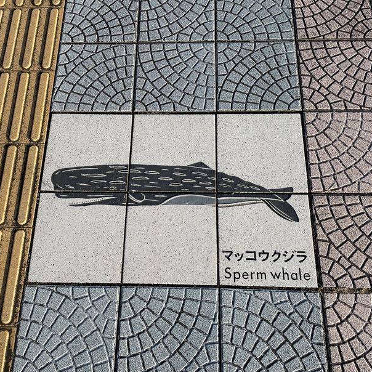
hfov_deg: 52.5
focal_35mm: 31
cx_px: 175
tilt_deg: -69.6
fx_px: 377
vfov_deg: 52.5
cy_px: 187
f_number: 1.6
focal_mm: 4.2
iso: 32
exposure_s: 1/2618
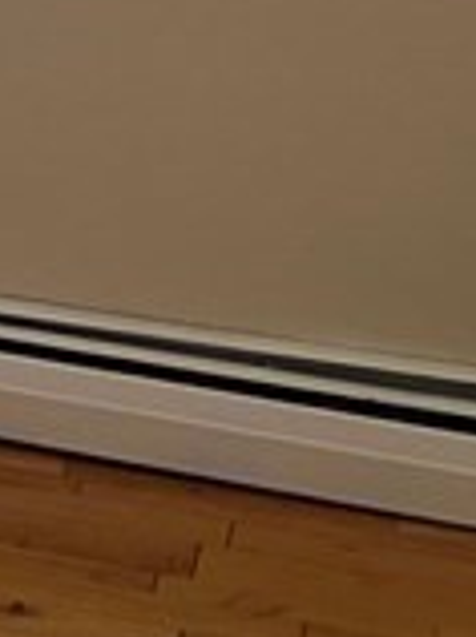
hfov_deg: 7.3
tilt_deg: -6.7
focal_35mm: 169
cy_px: -448
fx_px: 3107
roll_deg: +0.5
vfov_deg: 11.1
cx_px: -1170
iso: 80
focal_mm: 4.2
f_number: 1.6
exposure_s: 1/60
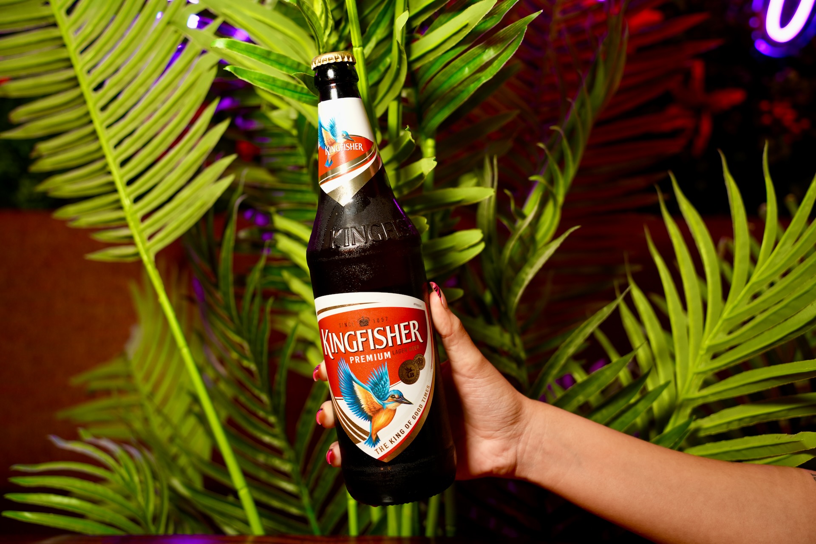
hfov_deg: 50.7
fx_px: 861
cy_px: 272
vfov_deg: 35.1
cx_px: 408
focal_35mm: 38
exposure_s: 1/40
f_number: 3.2
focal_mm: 38
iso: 640
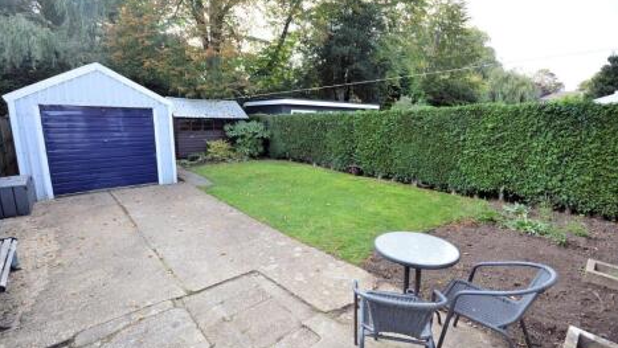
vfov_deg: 67.1
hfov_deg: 99.4
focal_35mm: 16
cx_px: 310
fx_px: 262
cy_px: 171
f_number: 8
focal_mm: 10
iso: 400
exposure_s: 1/125
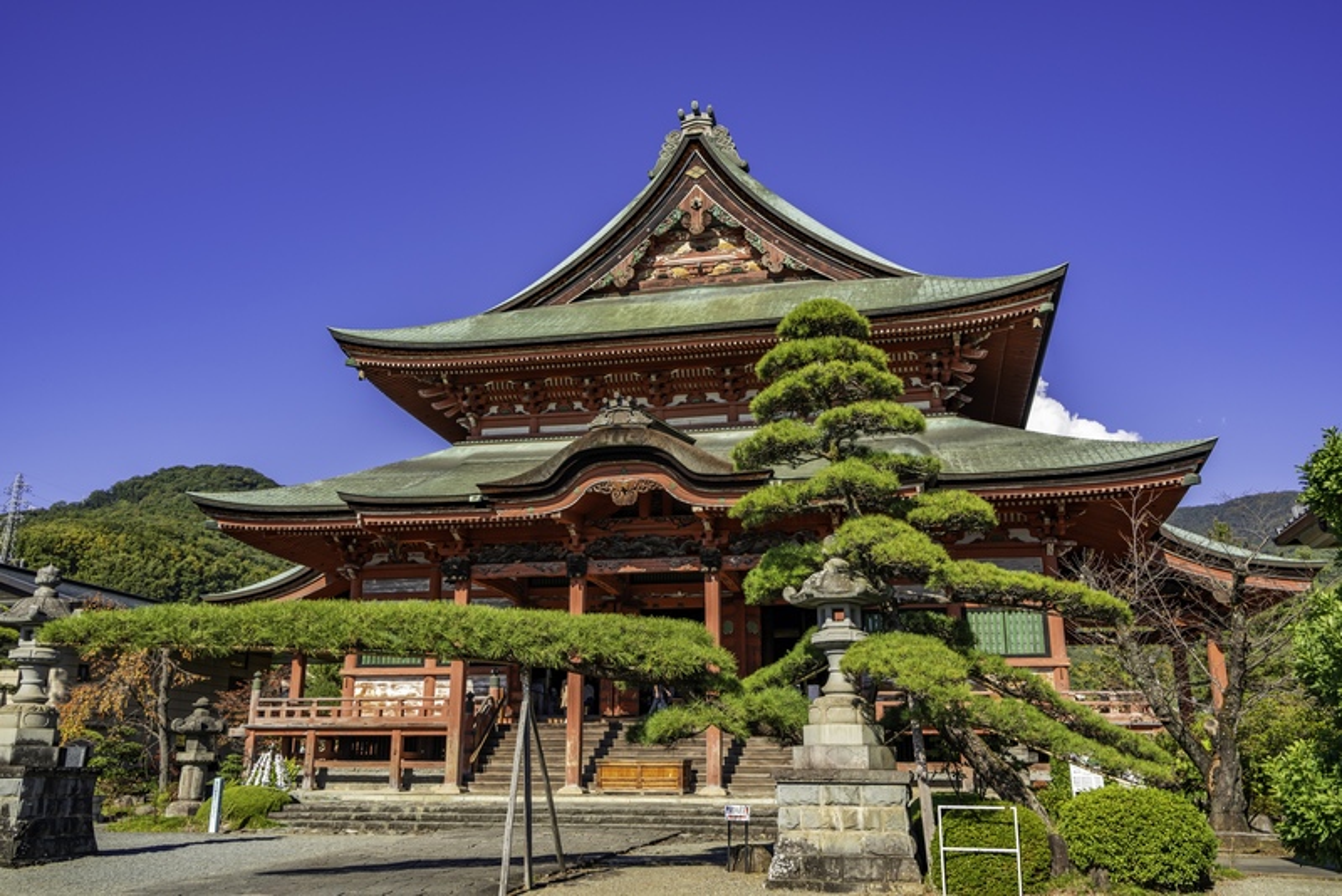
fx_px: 1119
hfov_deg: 61.9
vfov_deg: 43.6
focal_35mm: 30
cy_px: 448
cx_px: 671
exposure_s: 1/400
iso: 160
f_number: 8
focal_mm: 30
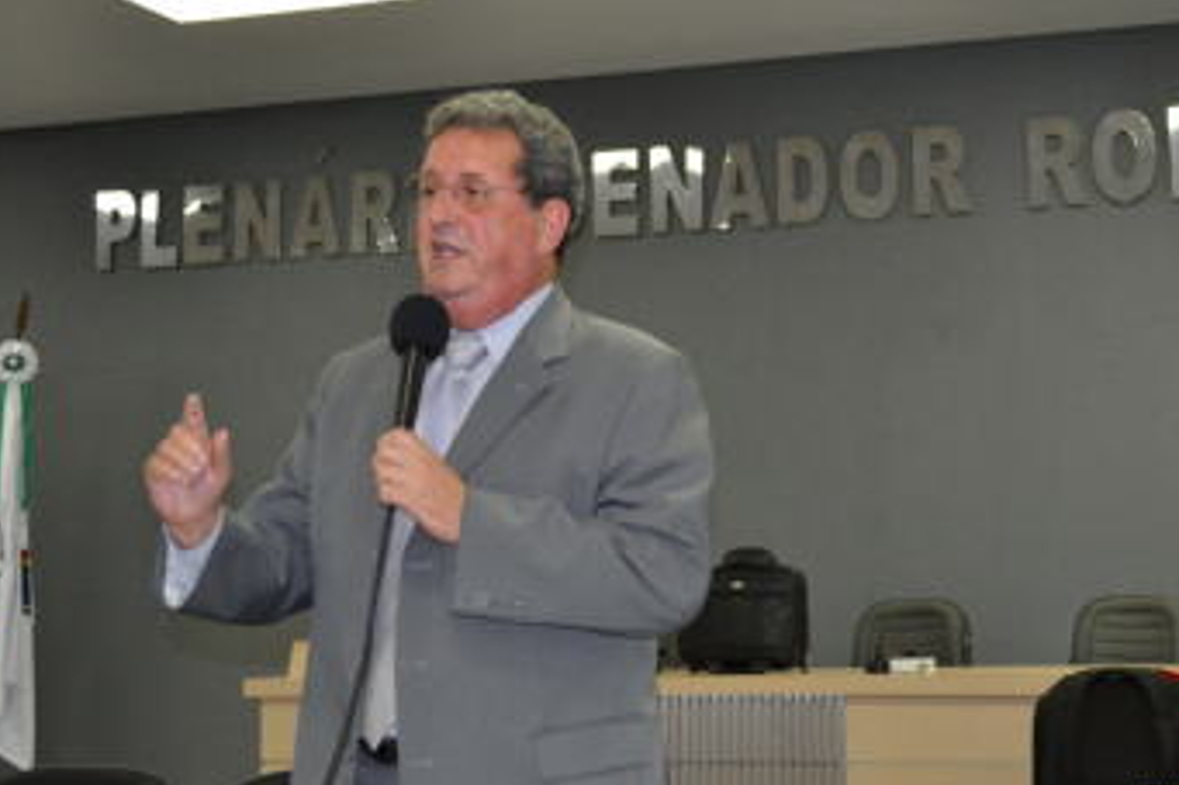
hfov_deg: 31.3
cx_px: 771
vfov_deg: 21.3
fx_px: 2086
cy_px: 323
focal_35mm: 64
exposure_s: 1/60
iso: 900
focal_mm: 29
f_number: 4.5
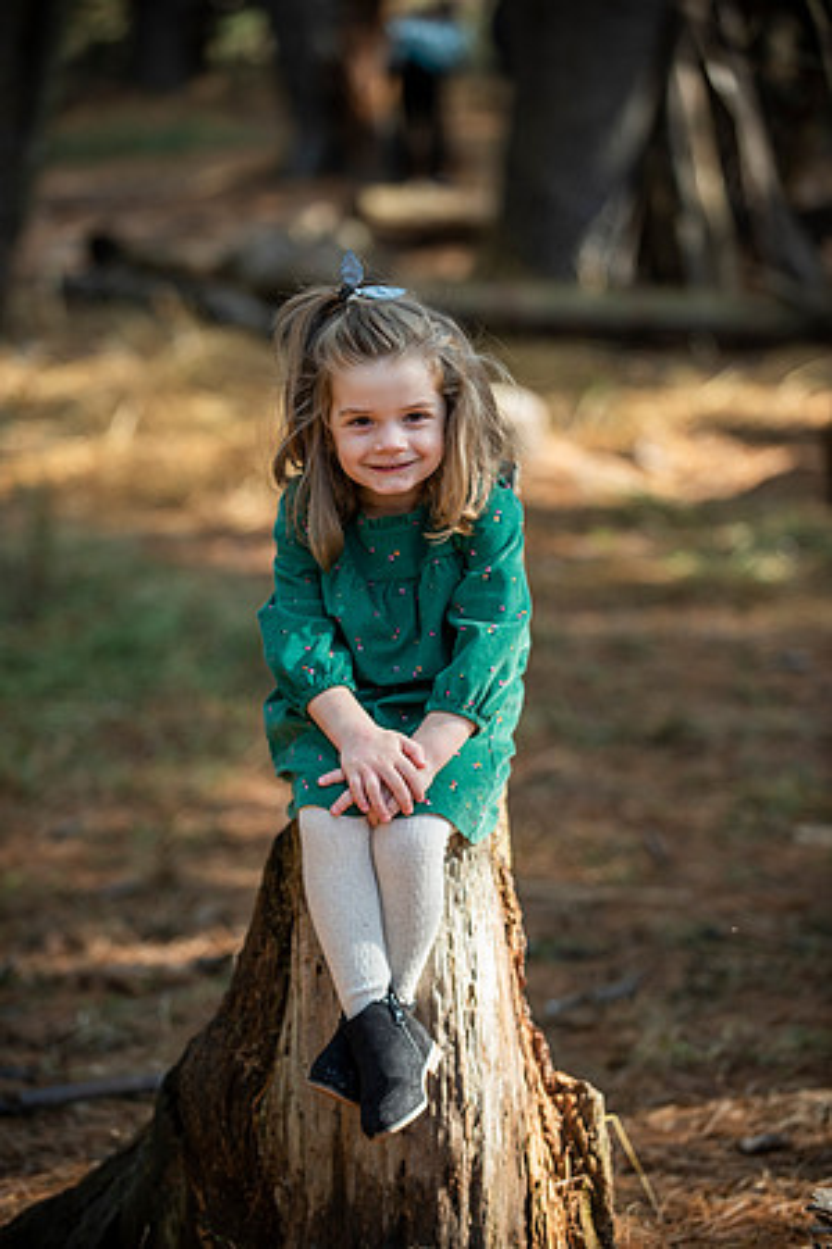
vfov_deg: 18.6
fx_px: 3813
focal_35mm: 110
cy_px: 624
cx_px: 416
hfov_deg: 12.5
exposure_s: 1/1000
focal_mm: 110
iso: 400
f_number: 2.8
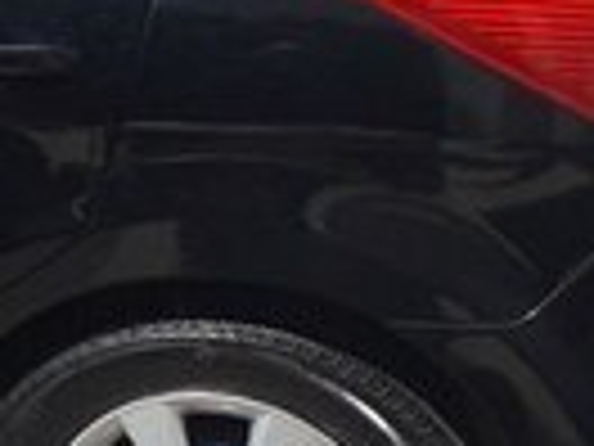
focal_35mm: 135
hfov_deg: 13.0
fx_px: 2317
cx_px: -531
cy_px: -345
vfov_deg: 10.4
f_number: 1.9
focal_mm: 3.6
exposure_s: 1/1383
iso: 40
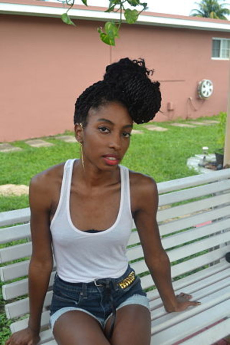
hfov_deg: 30.8
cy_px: 172
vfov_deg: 45.0
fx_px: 417
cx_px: 115
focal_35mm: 44
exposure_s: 1/125
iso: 140
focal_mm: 29
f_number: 5.6
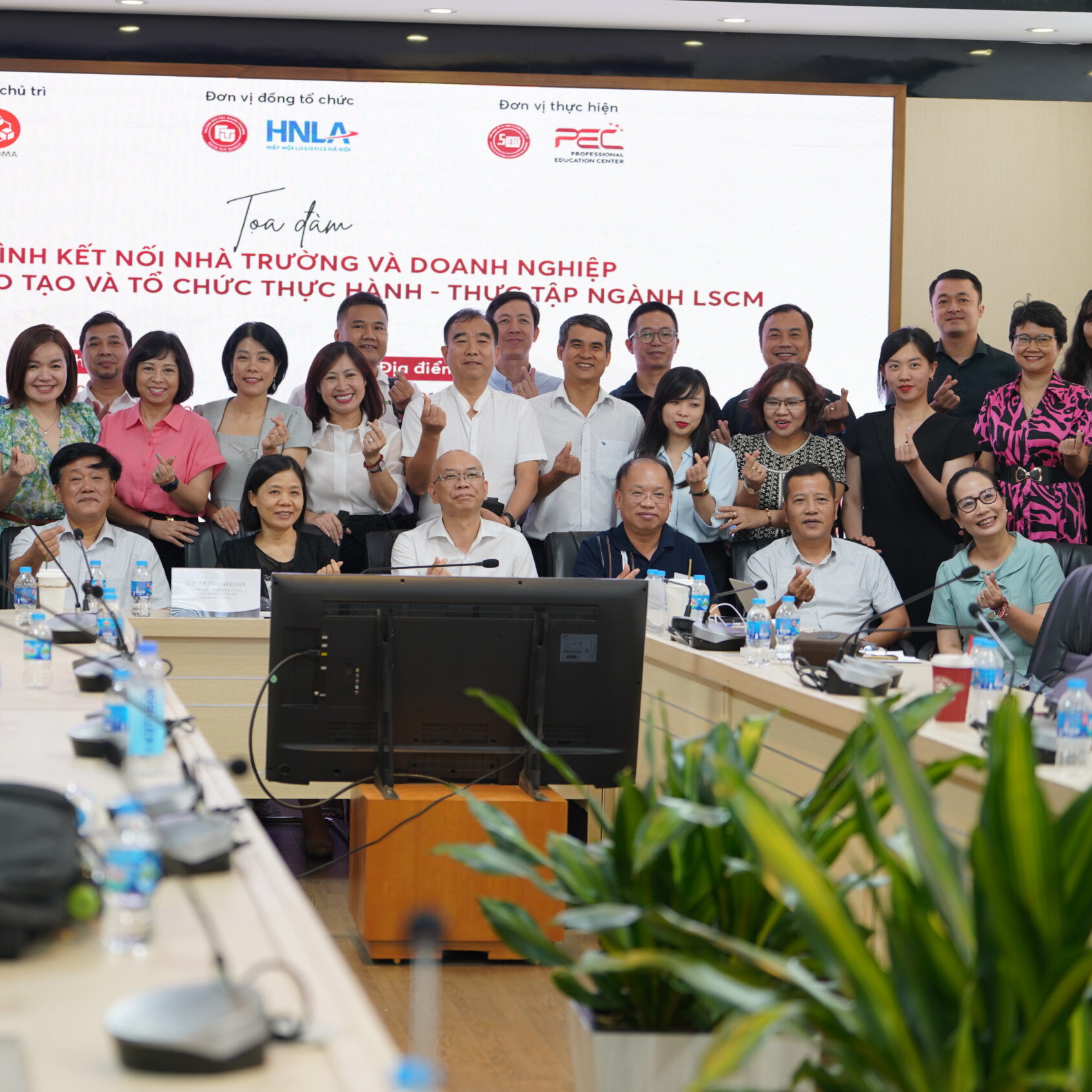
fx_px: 3212
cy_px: 544
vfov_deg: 19.3
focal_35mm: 90
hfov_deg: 19.3
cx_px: 413
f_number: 2.8
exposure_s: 1/80
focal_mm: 70
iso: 320
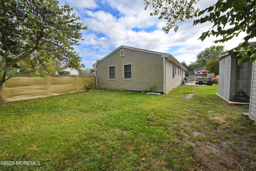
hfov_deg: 104.3
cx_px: 128
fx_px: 100
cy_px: 86
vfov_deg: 81.2
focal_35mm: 14
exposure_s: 1/400
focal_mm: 14
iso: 500
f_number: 10
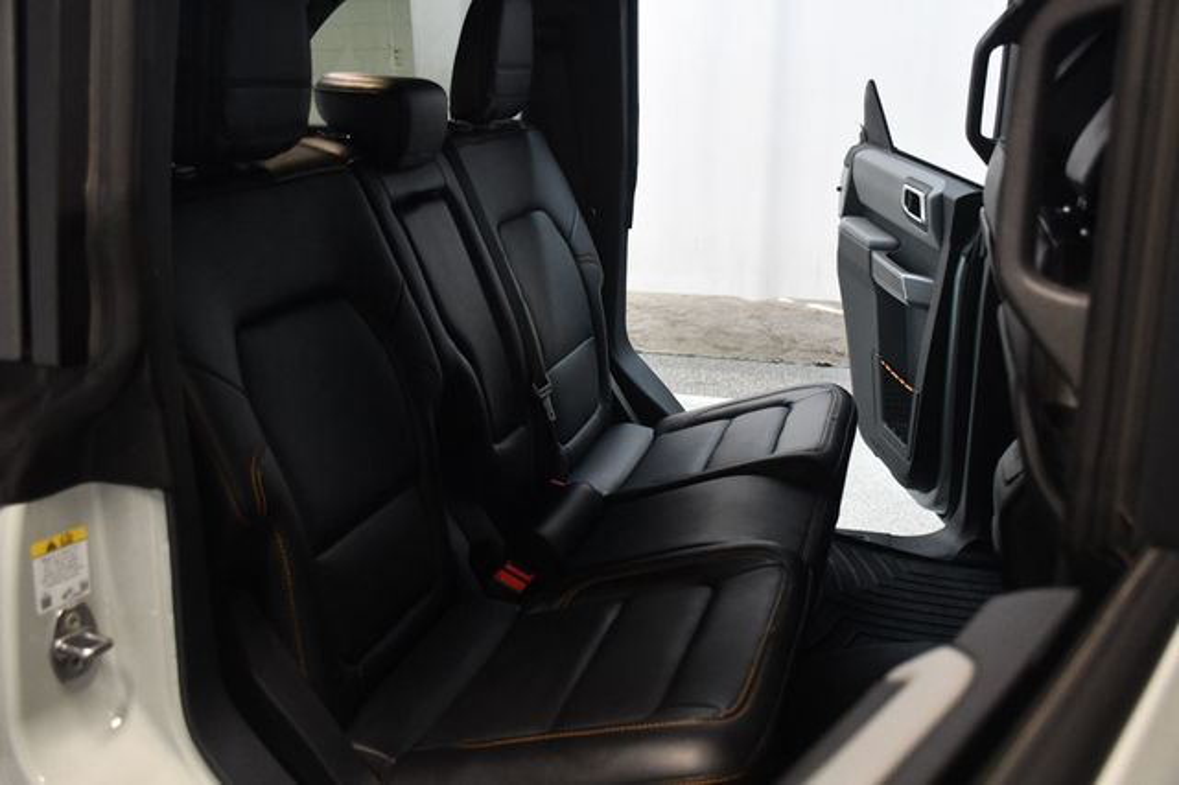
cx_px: 590
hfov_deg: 55.8
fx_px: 1113
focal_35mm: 34
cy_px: 392
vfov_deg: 38.8
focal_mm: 23
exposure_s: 1/125
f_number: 3.8
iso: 3200
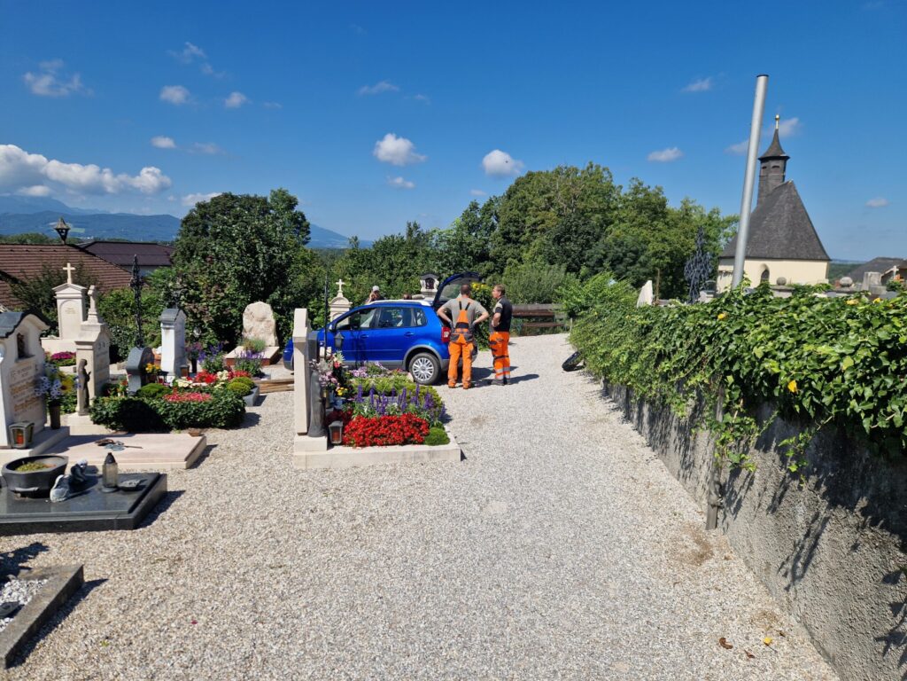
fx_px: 603
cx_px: 454
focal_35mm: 23
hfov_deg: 73.9
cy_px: 340
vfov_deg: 58.9
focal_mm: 5.4
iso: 50
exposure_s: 1/2848
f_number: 1.8
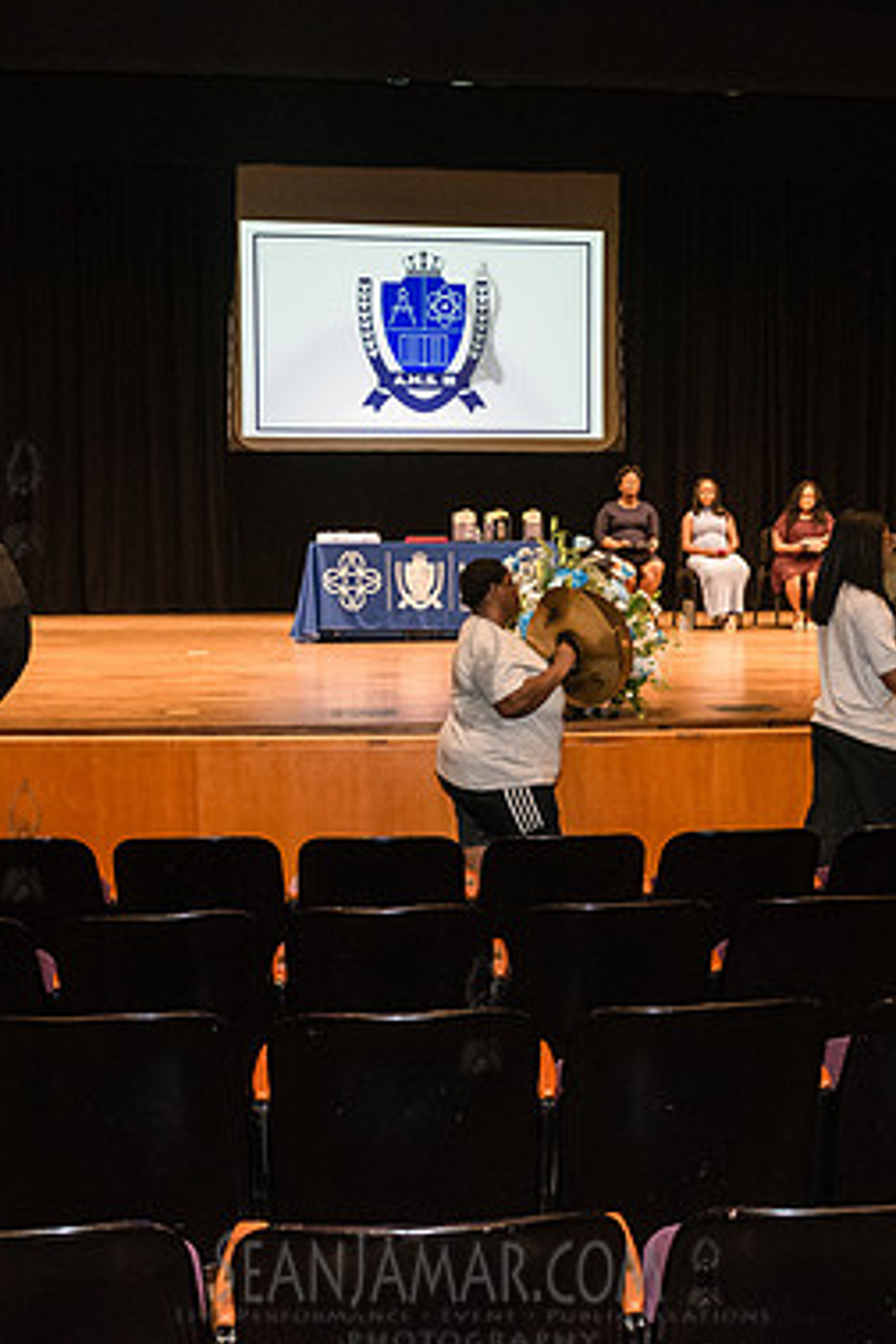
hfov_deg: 35.9
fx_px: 1381
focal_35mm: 37
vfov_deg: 51.9
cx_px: 480
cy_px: 667
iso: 5000
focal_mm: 24
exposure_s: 1/200
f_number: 4
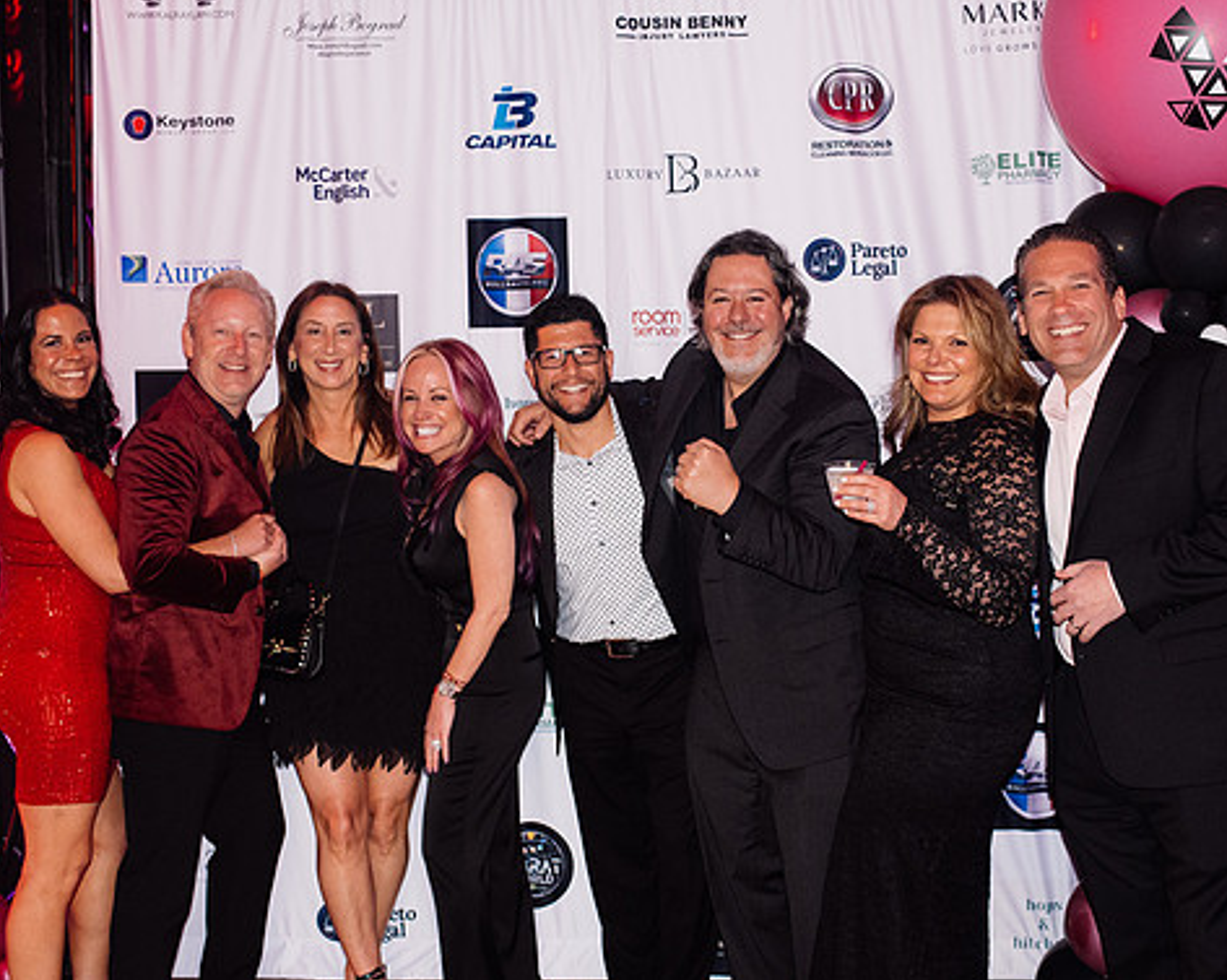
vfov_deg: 34.9
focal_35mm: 43
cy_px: 500
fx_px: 1561
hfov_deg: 42.9
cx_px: 634
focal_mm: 35
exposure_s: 1/200
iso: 3200
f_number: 3.2
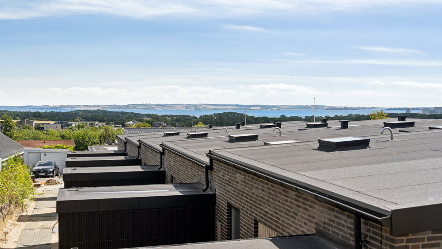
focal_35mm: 42
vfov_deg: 28.3
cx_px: 221
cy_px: 124
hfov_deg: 48.4
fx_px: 492
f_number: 4
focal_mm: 40
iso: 80
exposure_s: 1/800
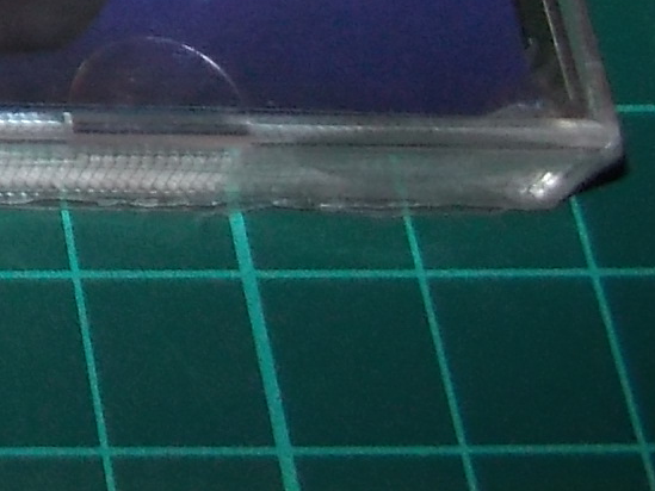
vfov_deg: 11.3
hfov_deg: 14.1
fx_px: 2271
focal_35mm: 120
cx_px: -611
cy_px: -447
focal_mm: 4.1
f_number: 3.3
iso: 200
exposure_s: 1/30
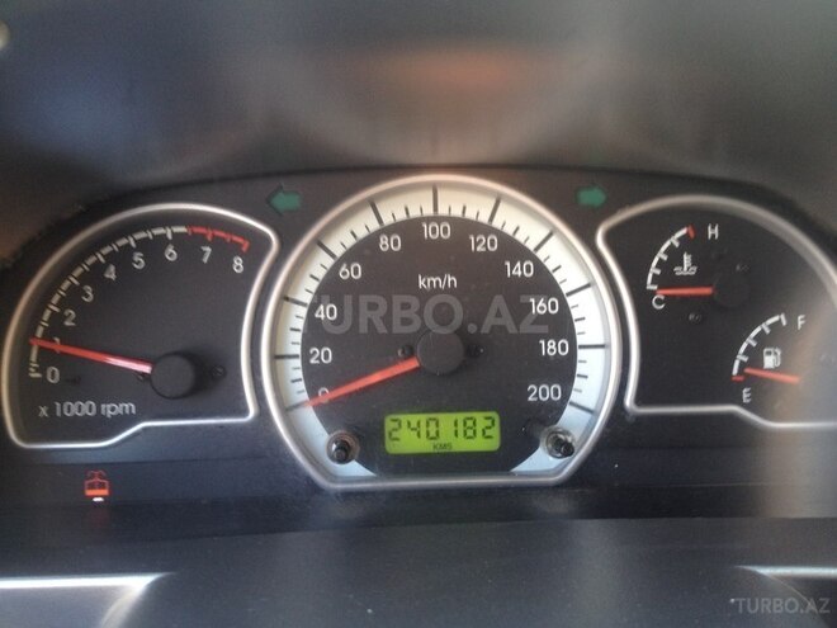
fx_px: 846
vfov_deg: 40.7
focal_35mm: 35
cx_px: 418
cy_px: 314
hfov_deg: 52.6
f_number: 2.4
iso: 50
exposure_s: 1/40
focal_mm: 4.28
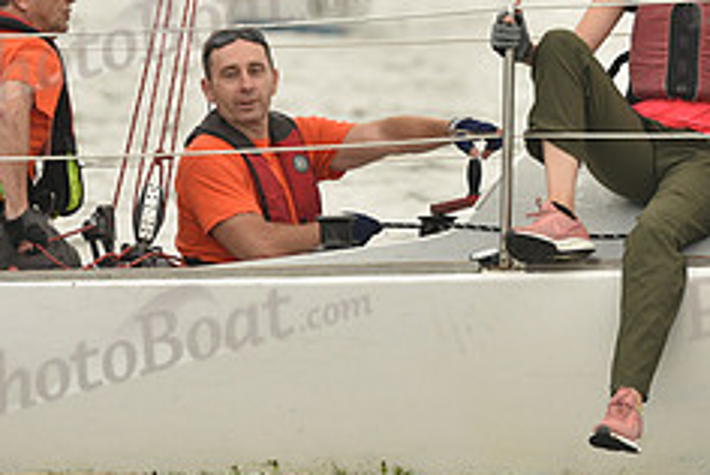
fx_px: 8965
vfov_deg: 3.0
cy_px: 149
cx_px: 529
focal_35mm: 454
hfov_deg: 4.5
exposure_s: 1/1600
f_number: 5
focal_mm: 185
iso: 320
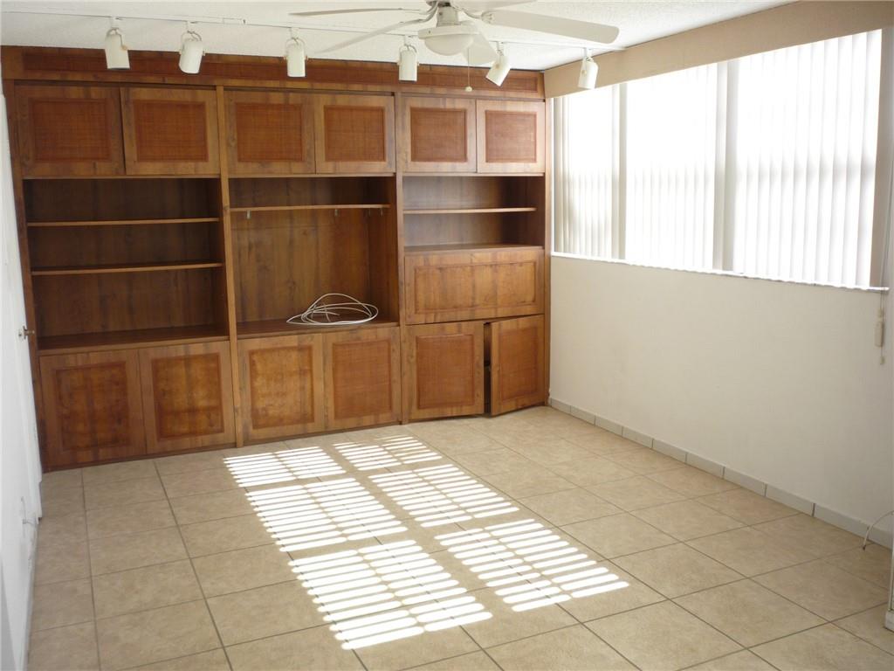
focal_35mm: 32
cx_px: 447
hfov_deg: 56.8
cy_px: 336
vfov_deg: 44.2
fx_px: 826
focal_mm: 5.2
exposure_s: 1/30
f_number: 3.3
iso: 100
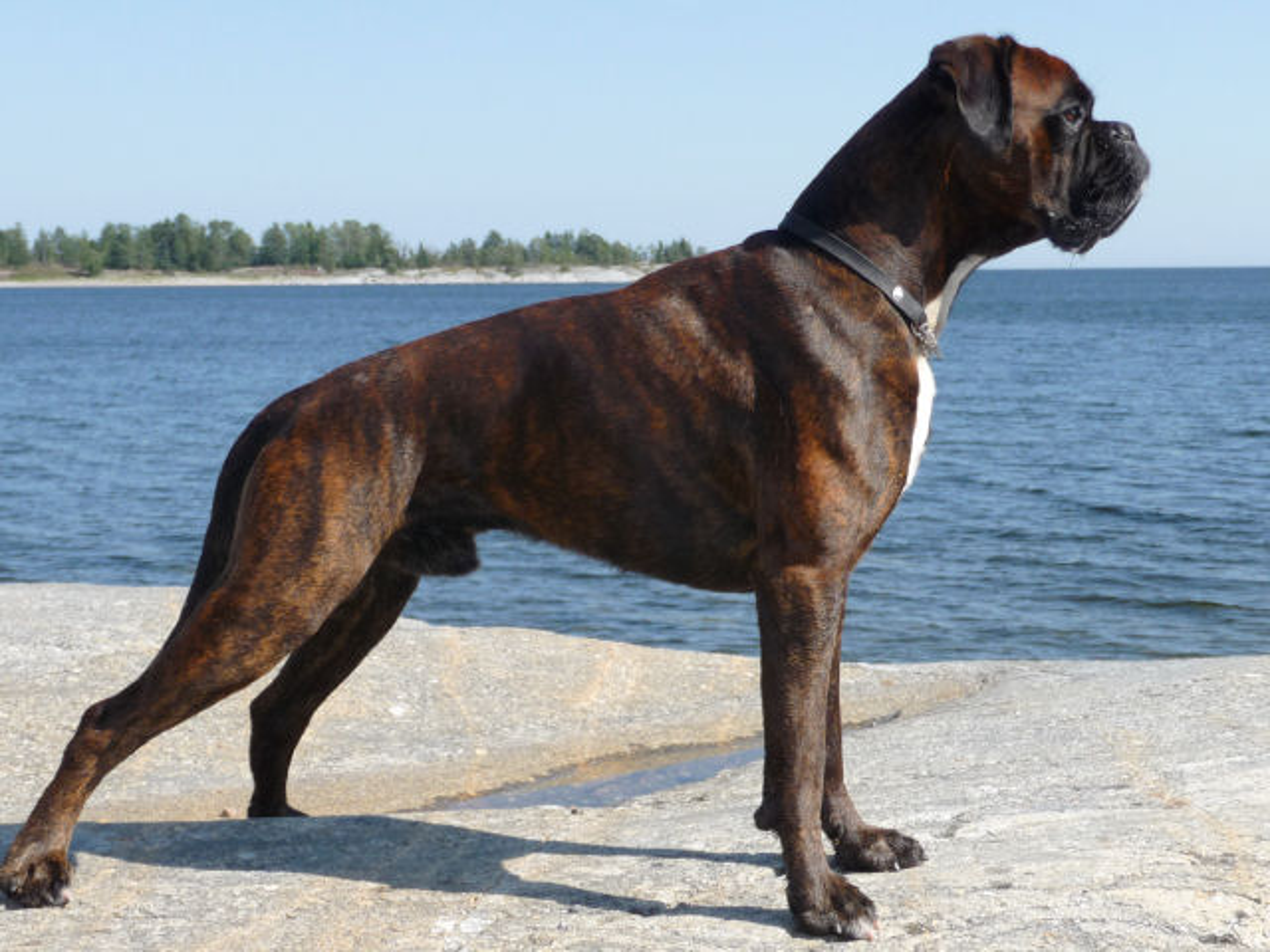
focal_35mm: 71
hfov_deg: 27.4
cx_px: 635
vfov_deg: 20.7
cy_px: 476
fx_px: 2605
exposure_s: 1/500
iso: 100
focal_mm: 9.3
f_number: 4.3
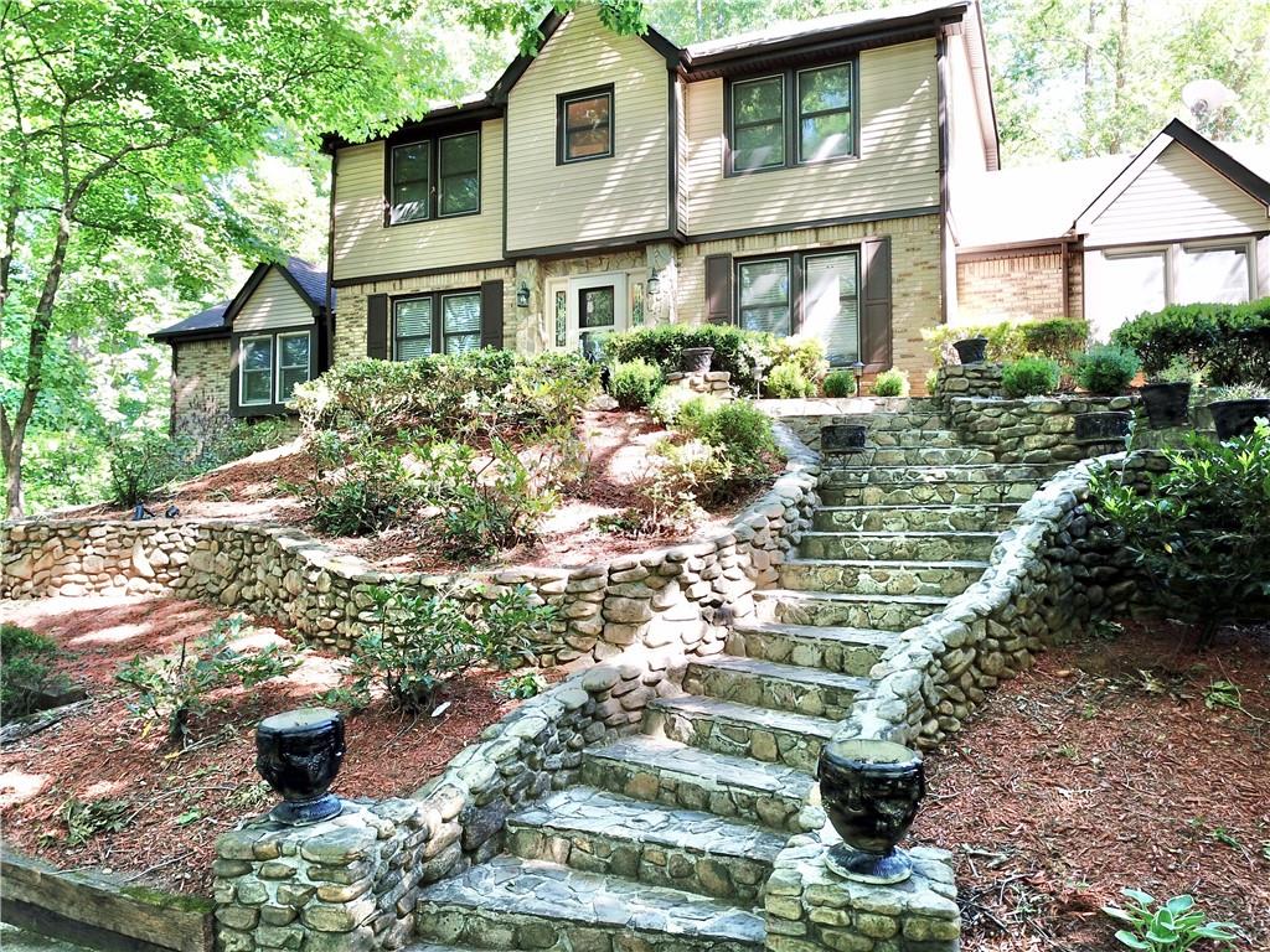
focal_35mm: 26
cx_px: 635
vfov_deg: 53.1
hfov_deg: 67.3
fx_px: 954
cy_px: 476
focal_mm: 4.73
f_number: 2.2
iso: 123
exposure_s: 1/50
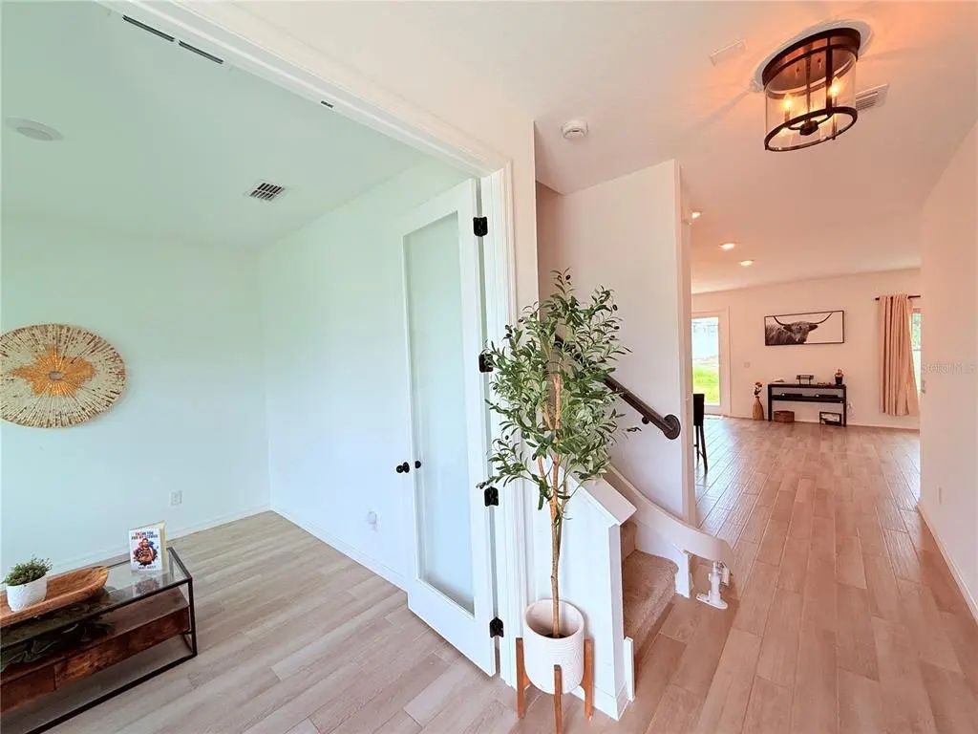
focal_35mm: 14
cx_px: 489
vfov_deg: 85.7
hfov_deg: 102.1
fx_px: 396
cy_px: 367
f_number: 2.2
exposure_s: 1/151
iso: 64
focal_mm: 2.22
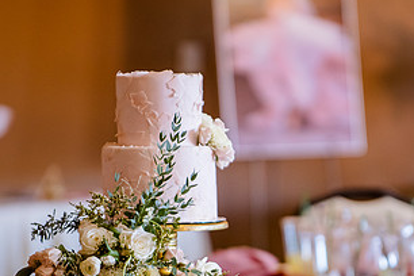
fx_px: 4588
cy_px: 221
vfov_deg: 3.4
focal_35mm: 399
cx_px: 262
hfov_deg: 5.2
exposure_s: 1/100
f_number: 2.8
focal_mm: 200
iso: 1250
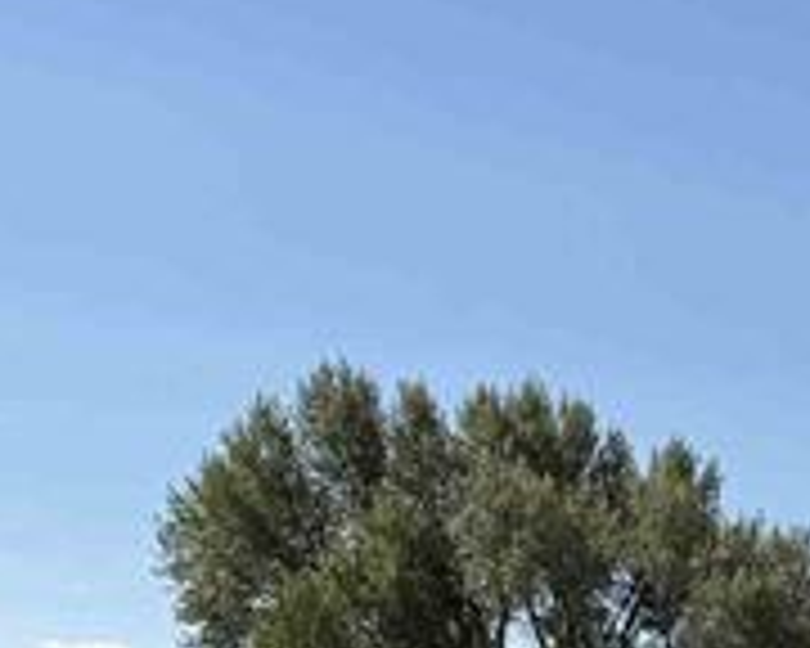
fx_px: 3188
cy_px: 1588
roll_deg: -1.5
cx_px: 1930
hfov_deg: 11.8
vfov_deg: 10.0
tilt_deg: -8.2
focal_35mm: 133
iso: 80
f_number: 1.78
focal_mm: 6.76
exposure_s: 1/4975
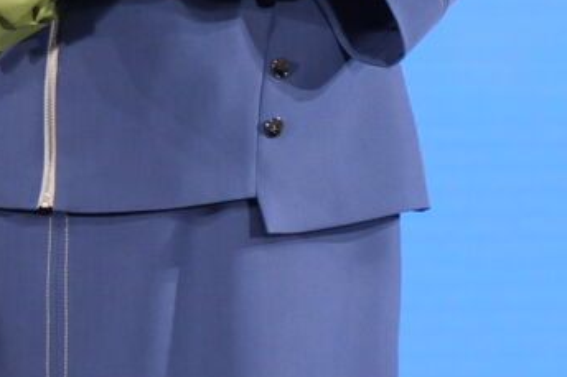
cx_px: -194
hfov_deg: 2.9
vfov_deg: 1.9
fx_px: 11334
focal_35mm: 720
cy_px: -345
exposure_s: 1/200
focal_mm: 80.4
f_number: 4
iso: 640
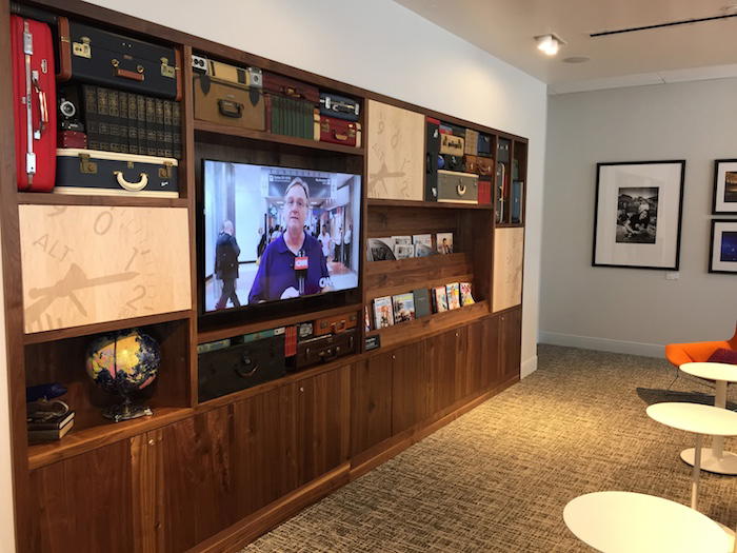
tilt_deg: -6.1
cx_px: 368
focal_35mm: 29
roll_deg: -0.8
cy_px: 276
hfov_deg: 61.7
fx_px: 617
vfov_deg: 48.2
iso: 40
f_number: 2.2
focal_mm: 4.15
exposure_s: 1/30
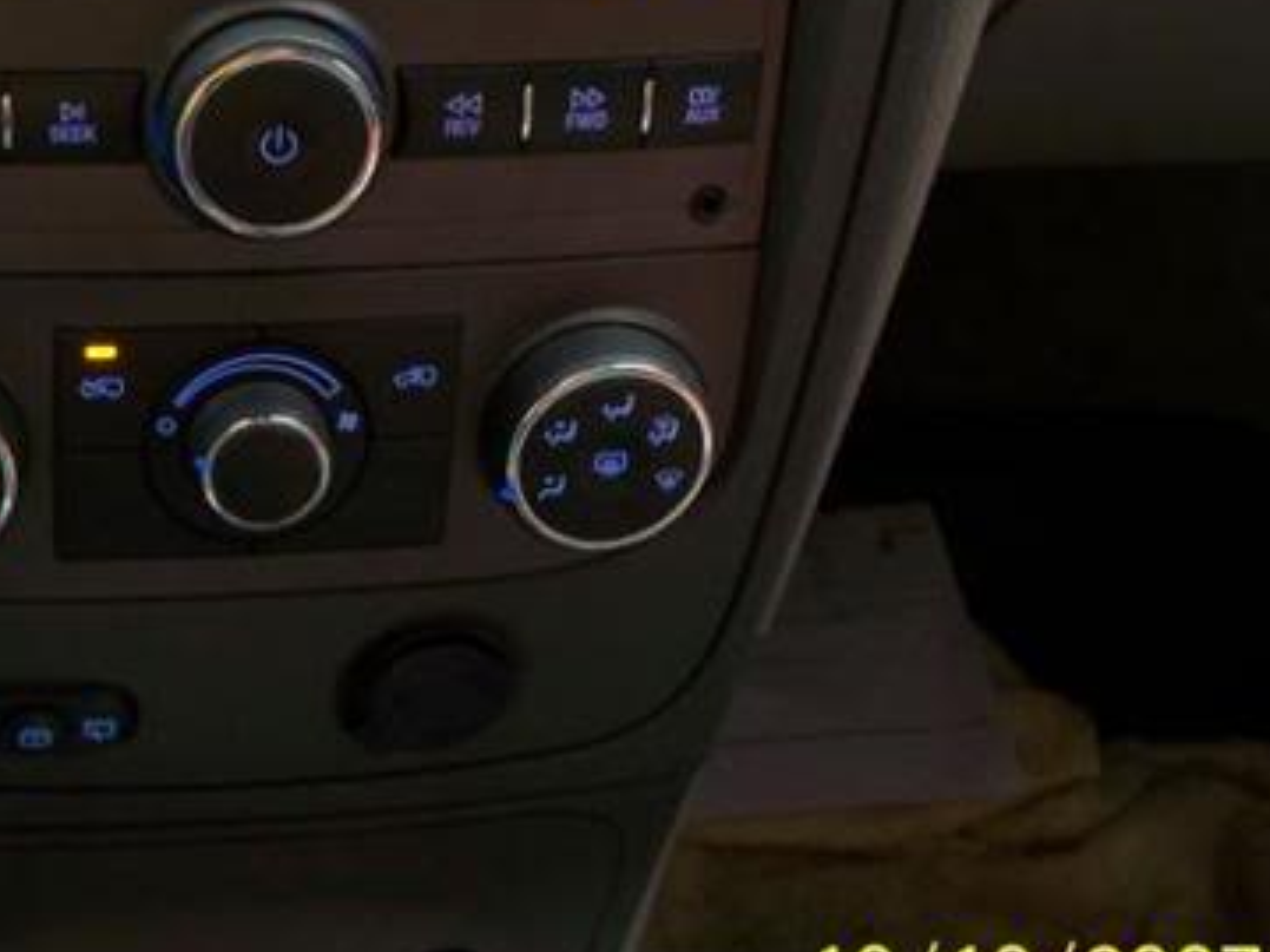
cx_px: 251
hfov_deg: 28.8
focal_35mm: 66
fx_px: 2421
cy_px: 347
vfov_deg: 22.2
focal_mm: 7.8
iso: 200
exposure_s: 1/8
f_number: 2.8
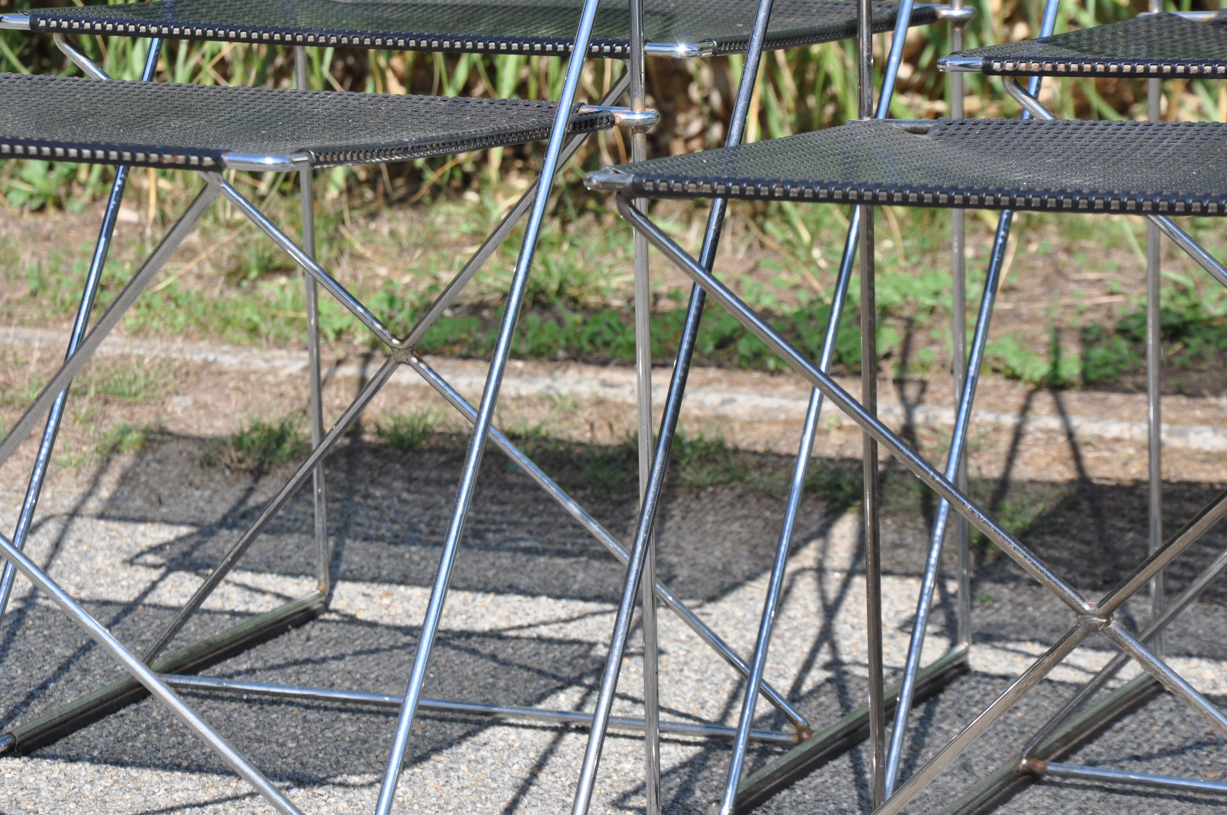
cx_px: 614
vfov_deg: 8.7
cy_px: 408
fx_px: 5362
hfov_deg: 13.1
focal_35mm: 158
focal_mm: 105
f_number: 11
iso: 640
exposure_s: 1/500
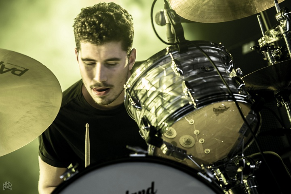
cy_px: 97
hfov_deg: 8.9
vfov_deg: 5.9
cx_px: 146
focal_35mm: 232
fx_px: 1879
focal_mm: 155
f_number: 2.8
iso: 200
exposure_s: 1/80
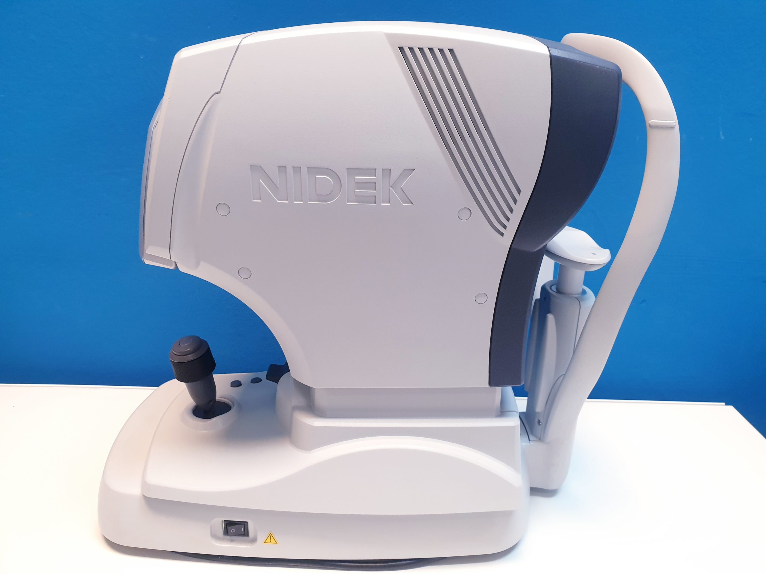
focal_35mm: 26
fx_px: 575
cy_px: 287
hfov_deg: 67.3
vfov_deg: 53.1
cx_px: 383
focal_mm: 4.3
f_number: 2.4
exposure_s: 1/50
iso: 125
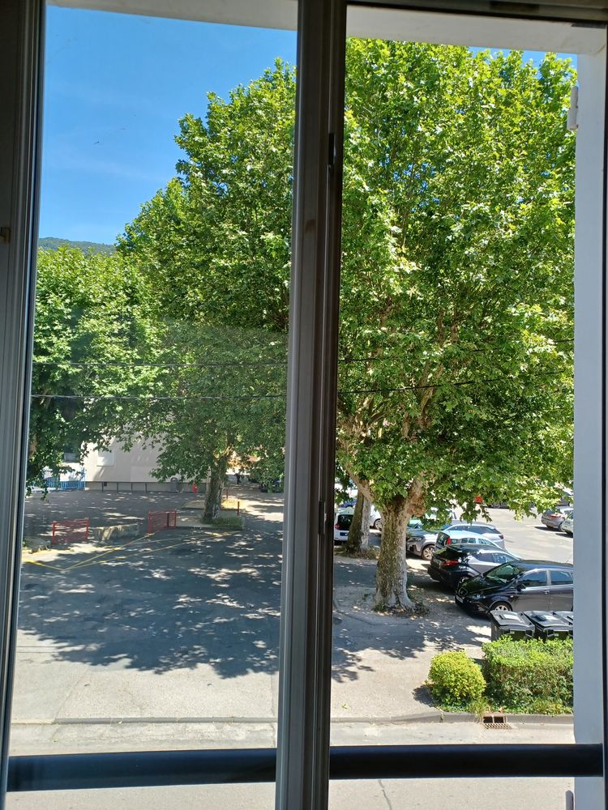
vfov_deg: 69.4
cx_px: 304
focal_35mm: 25
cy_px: 405
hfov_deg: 54.9
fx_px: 585
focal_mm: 4.6
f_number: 1.8
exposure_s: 1/147
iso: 32
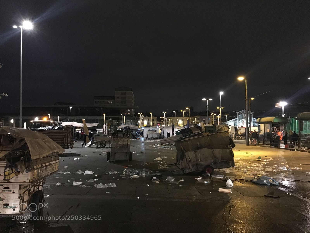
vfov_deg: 48.2
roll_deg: -0.3
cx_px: 155
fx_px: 260
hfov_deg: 61.7
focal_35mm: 29
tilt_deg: +1.7
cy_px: 116
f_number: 2.2
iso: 640
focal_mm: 4.15
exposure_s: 1/17
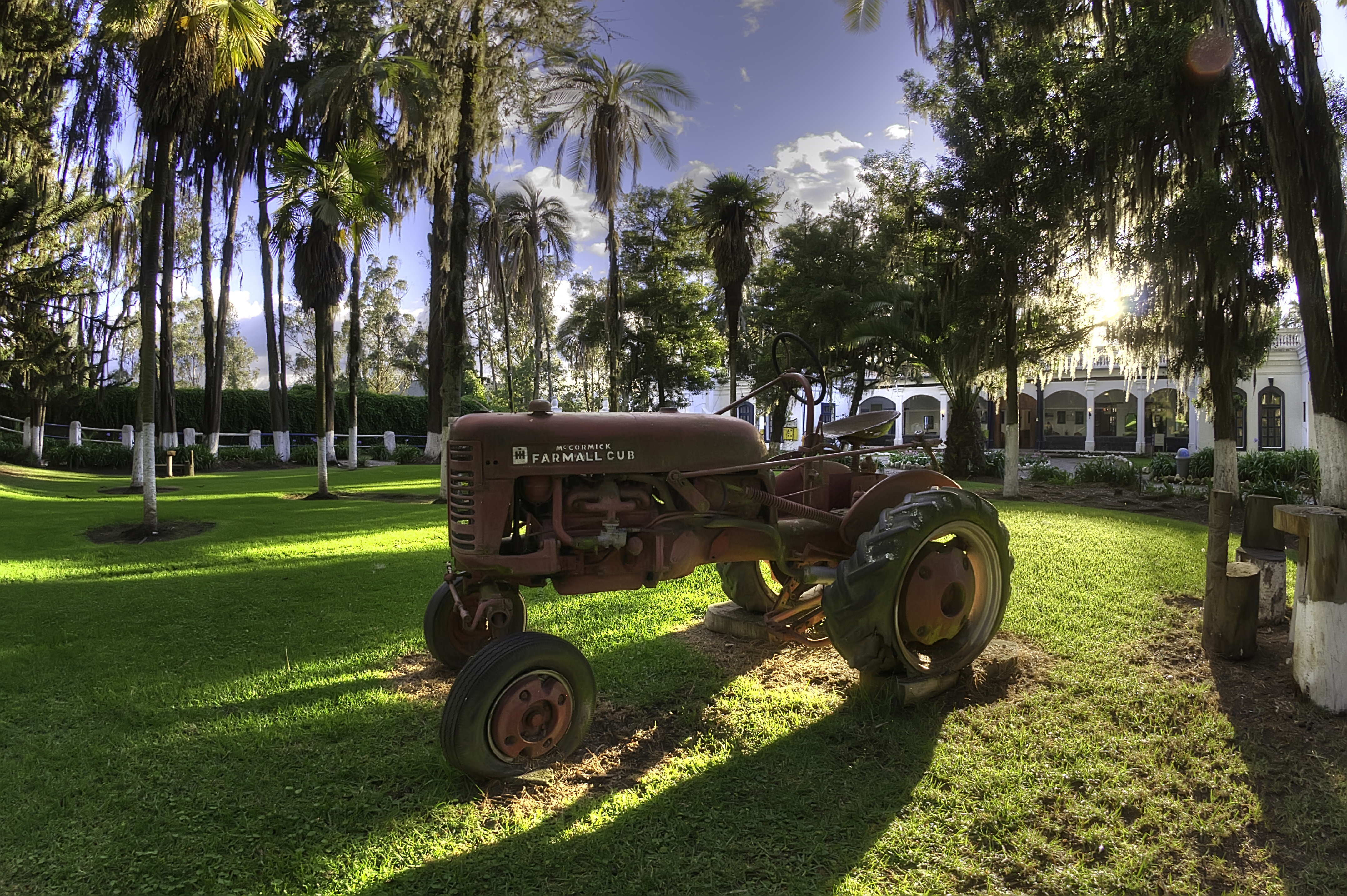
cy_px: 448
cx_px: 674
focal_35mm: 16
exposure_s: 1/60
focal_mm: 10.5
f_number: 8
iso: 200
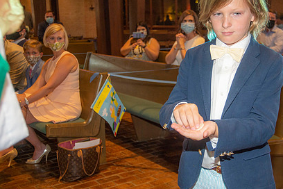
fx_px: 424
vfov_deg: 25.1
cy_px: 92
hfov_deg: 36.5
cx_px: 189
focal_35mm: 54
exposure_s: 1/200
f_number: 5
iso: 1600
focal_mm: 38
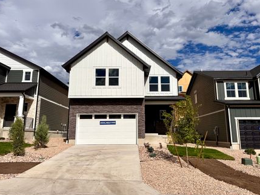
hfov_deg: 63.5
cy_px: 93
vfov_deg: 49.7
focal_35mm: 28
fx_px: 210
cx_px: 133
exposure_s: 1/12346
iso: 64
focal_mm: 6.76
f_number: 1.78
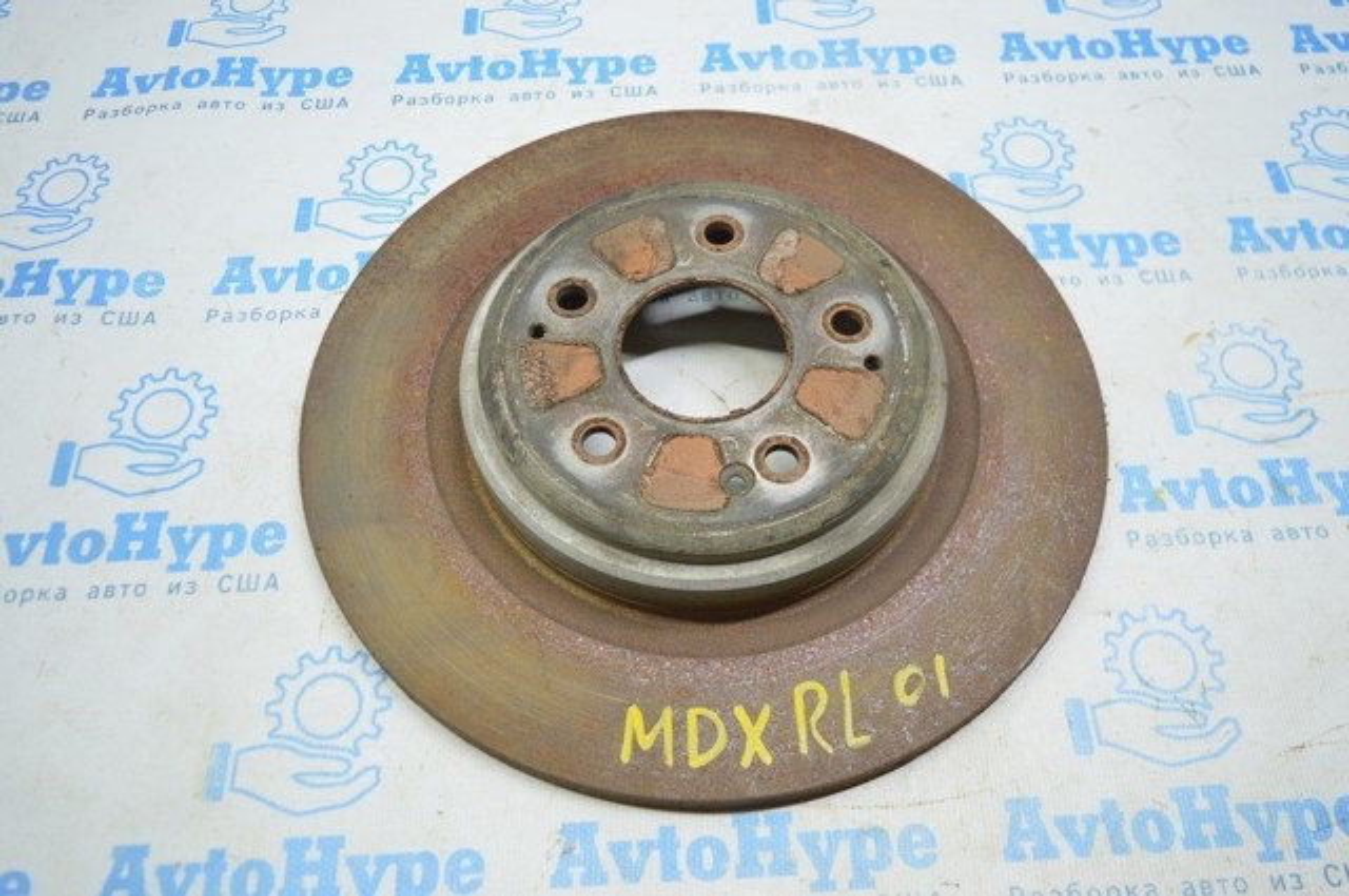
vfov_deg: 43.5
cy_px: 448
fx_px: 1123
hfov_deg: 62.0
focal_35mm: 30
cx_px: 674
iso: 400
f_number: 3.8
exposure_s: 1/50
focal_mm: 20
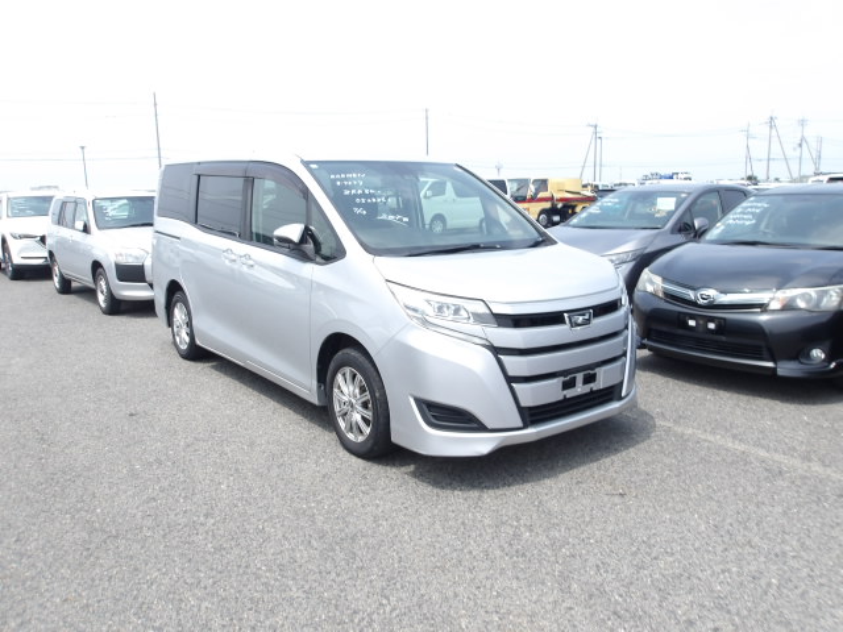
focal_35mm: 27
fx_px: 658
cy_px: 316
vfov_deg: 51.4
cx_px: 422
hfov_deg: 65.3
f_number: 10.4
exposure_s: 1/60
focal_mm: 4.9
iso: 100
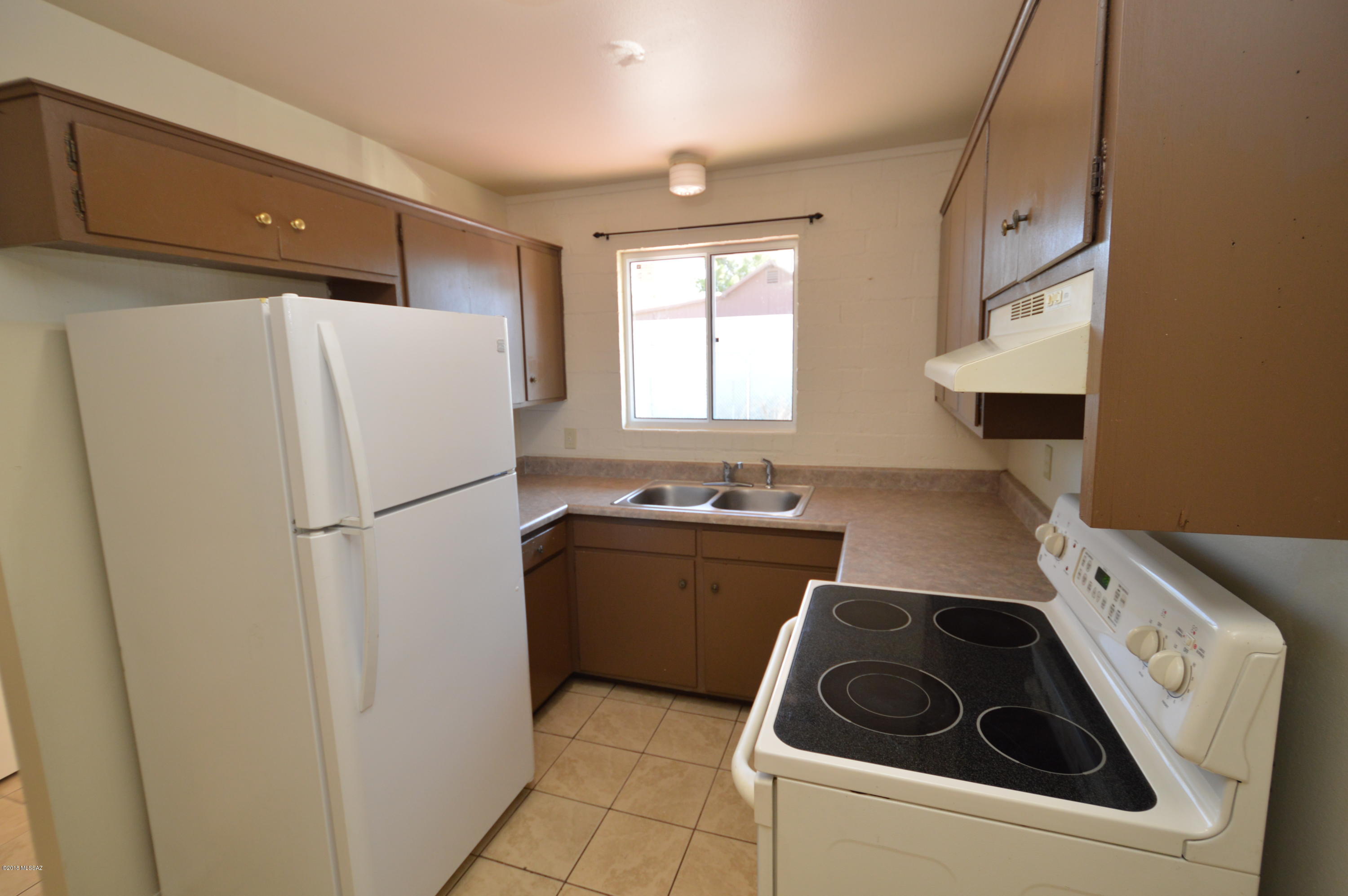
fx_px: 561
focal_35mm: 15
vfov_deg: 77.2
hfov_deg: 100.4
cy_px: 448
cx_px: 674
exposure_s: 1/60
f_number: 3.5
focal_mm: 10
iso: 400
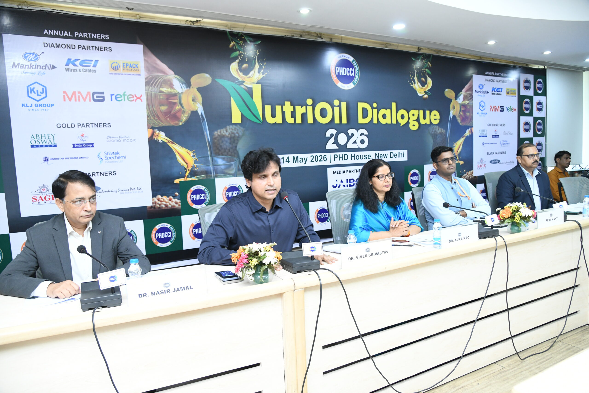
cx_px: 294
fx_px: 393
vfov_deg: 53.1
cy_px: 196
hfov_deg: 73.7
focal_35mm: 24
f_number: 4.5
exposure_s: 1/125
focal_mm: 24
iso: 2500
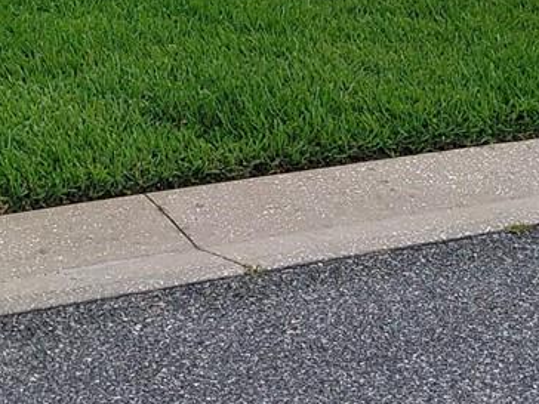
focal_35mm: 110
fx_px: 1713
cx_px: 44
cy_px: -385
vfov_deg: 12.1
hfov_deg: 17.6
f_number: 1.8
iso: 50
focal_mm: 4.69
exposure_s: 1/3420
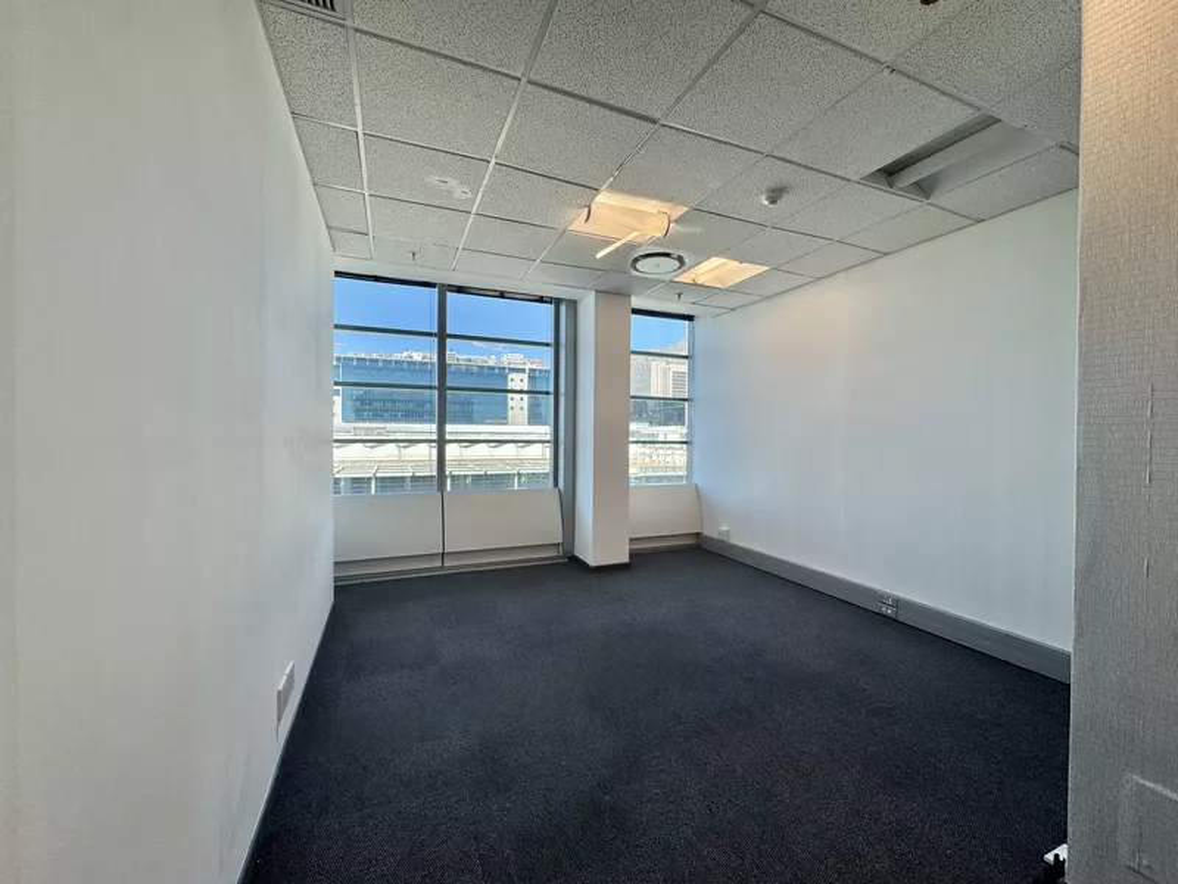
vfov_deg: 85.7
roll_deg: -0.4
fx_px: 476
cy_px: 442
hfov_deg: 102.1
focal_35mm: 14
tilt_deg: -0.5
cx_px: 589
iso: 40
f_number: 2.2
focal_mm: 2.22
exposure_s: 1/379
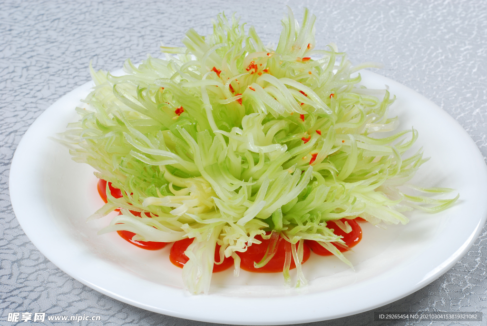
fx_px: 1016
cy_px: 163
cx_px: 244
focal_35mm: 75
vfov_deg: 18.2
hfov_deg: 27.0
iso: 100
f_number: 16
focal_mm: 50
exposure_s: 1/125
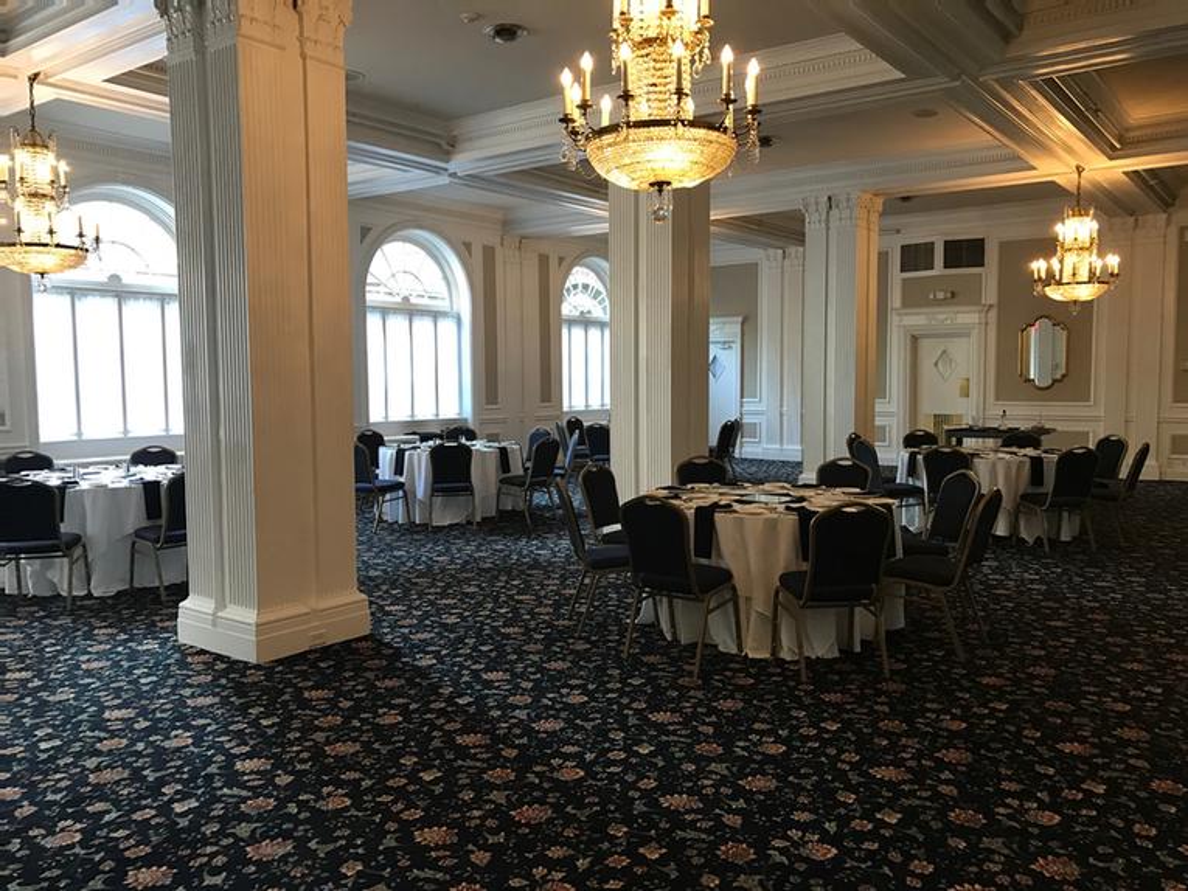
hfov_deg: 63.4
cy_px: 446
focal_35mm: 28
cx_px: 594
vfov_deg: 49.8
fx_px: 961
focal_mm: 3.99
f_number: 1.8
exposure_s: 1/20
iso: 40
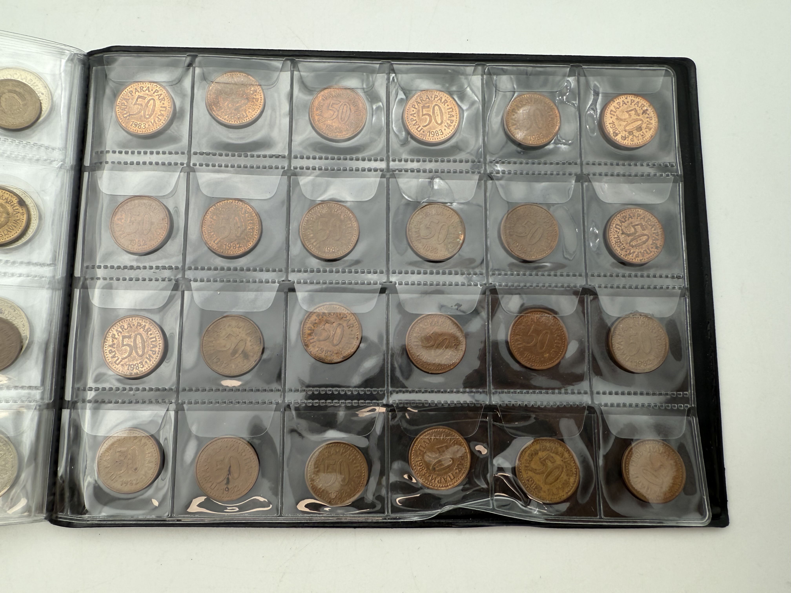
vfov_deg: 56.8
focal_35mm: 24
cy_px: 296
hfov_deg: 71.6
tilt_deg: -81.1
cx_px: 396
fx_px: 548
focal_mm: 2.22
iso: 40
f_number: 2.2
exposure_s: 1/153
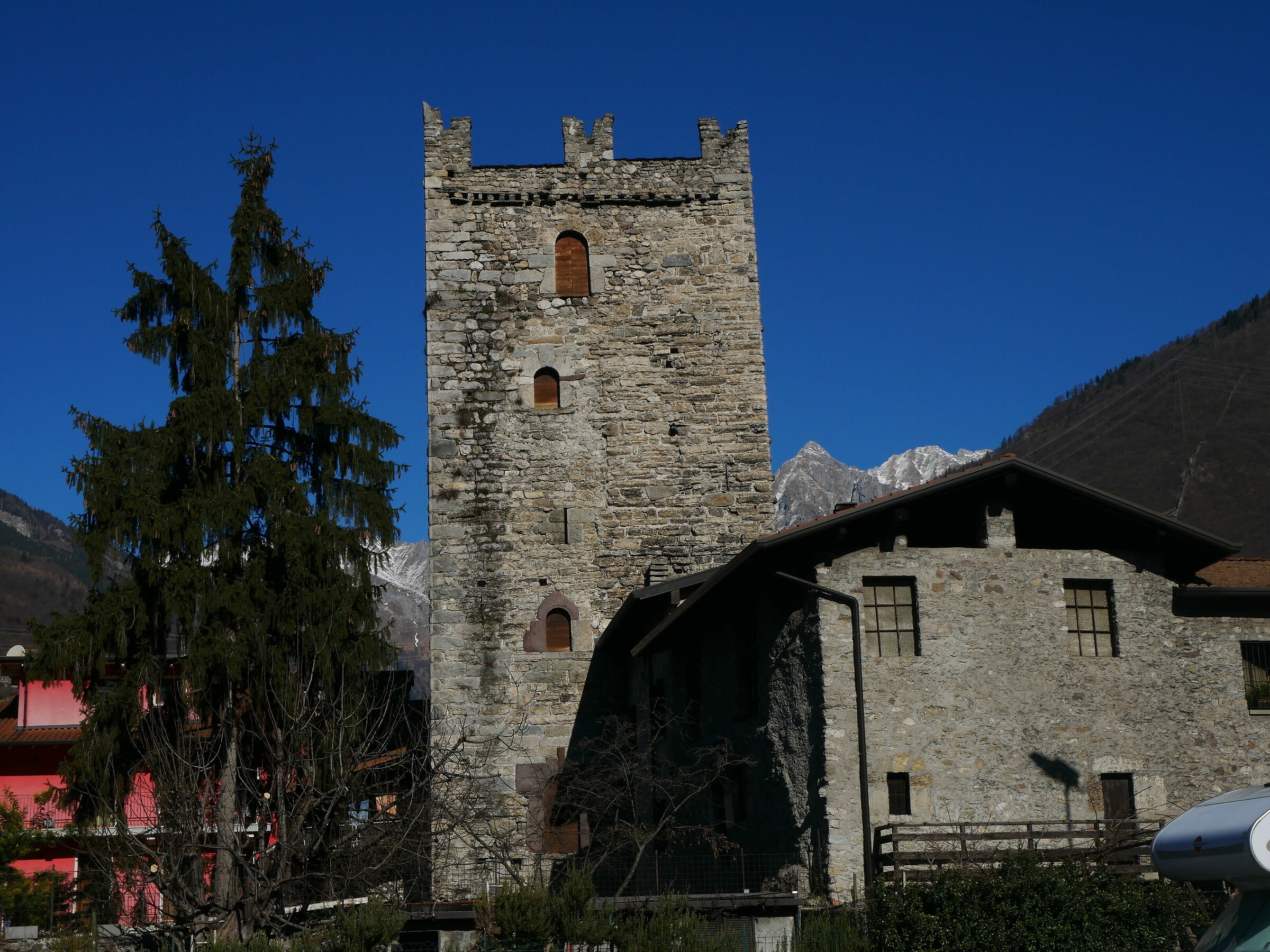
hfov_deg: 36.8
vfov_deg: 28.0
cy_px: 476
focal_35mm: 52
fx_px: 1908
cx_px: 635
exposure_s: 1/640
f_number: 11
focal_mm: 26
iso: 200
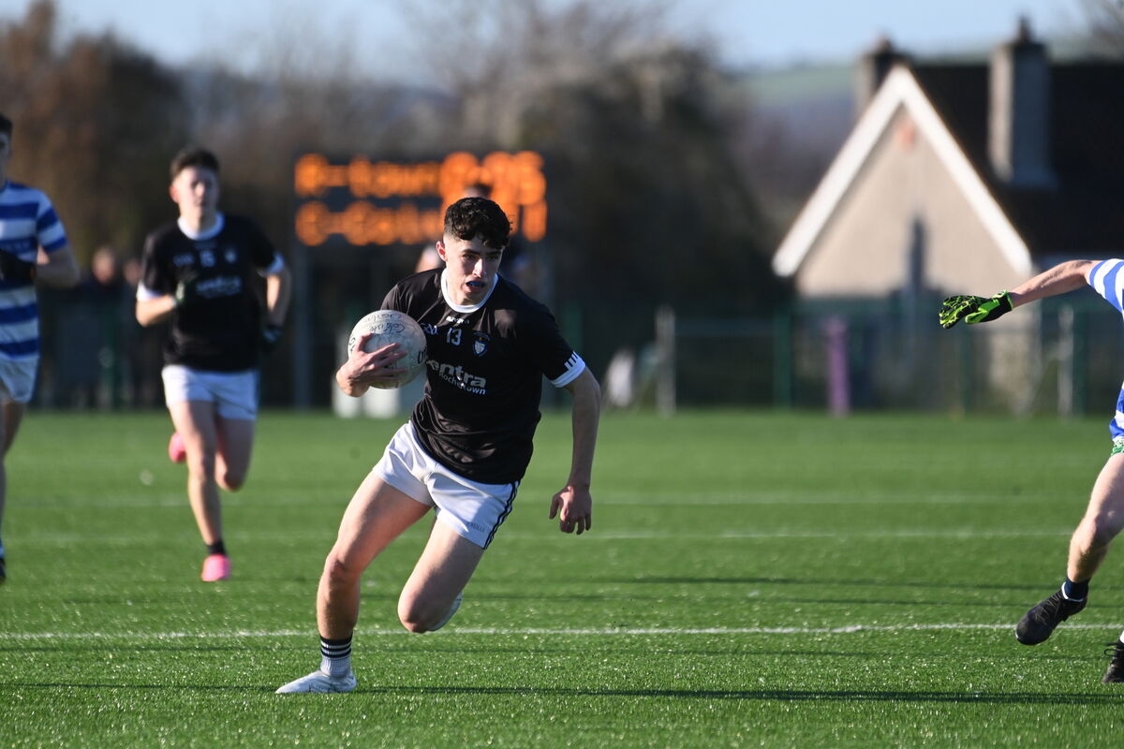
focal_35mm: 500
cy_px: 374
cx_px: 562
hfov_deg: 4.1
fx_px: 15610
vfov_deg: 2.7
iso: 1250
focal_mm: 500
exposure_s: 1/4000
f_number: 5.6
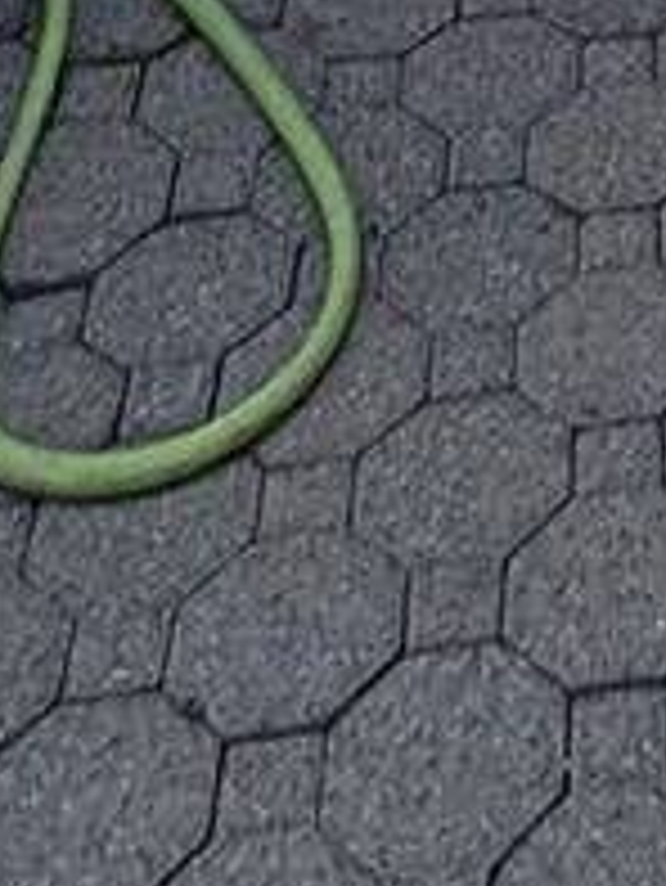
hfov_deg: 12.3
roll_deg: -3.0
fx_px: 2793
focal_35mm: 109
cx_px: 1269
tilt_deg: +17.2
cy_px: -2501
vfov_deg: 8.6
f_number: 2.2
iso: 25
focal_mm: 2.22
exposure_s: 1/770
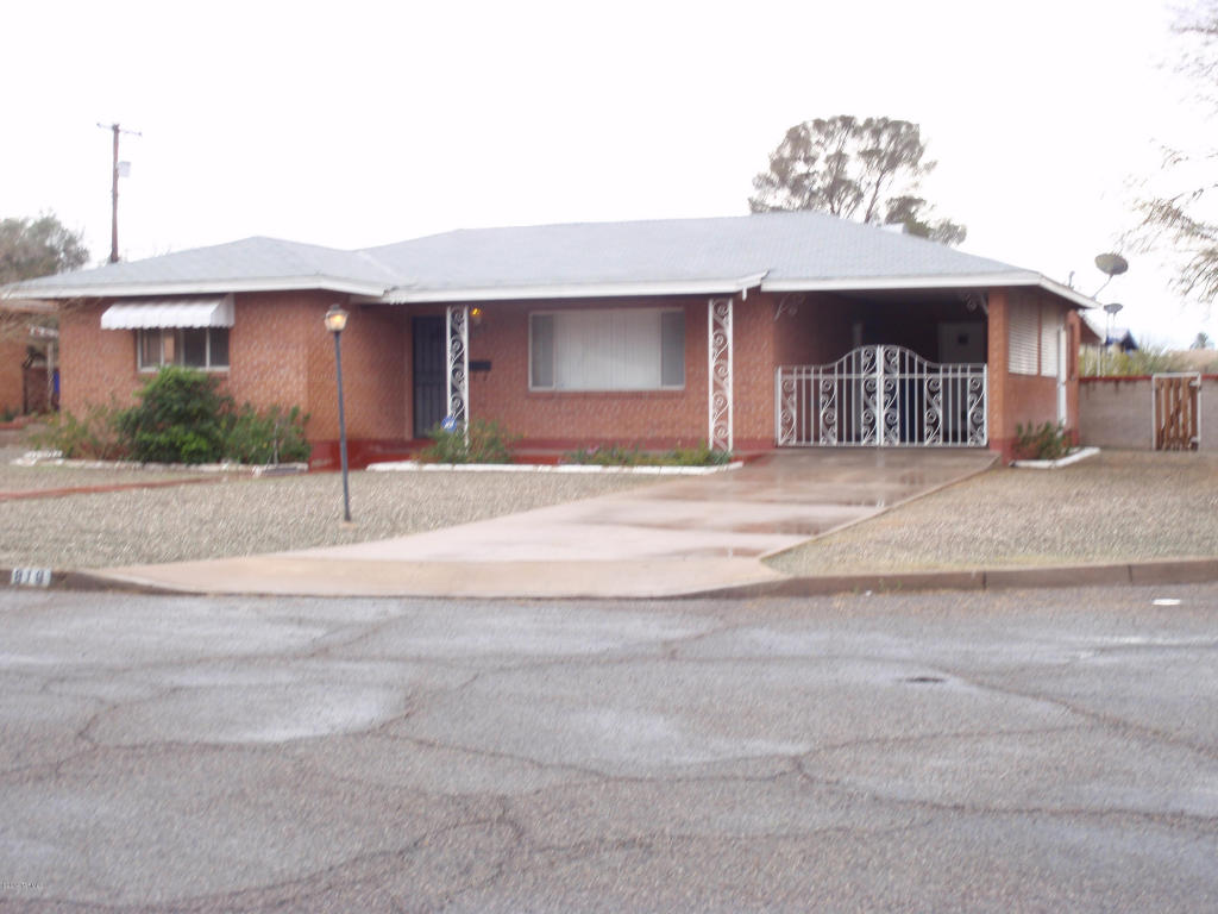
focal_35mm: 48
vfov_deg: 30.3
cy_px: 457
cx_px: 609
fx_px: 1689
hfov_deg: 39.7
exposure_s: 1/60
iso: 64
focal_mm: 8.69
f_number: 4.2
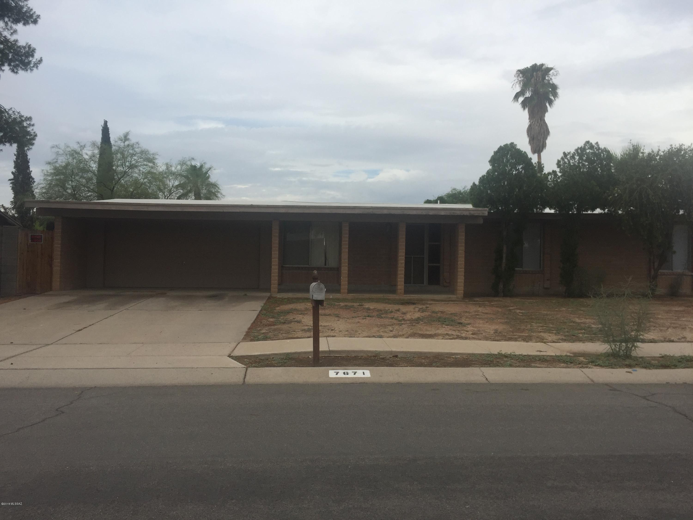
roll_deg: -1.1
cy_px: 260
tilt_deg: -0.5
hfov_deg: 61.7
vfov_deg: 48.2
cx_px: 346
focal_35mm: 29
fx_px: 581
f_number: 2.2
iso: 32
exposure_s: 1/1883
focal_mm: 4.15
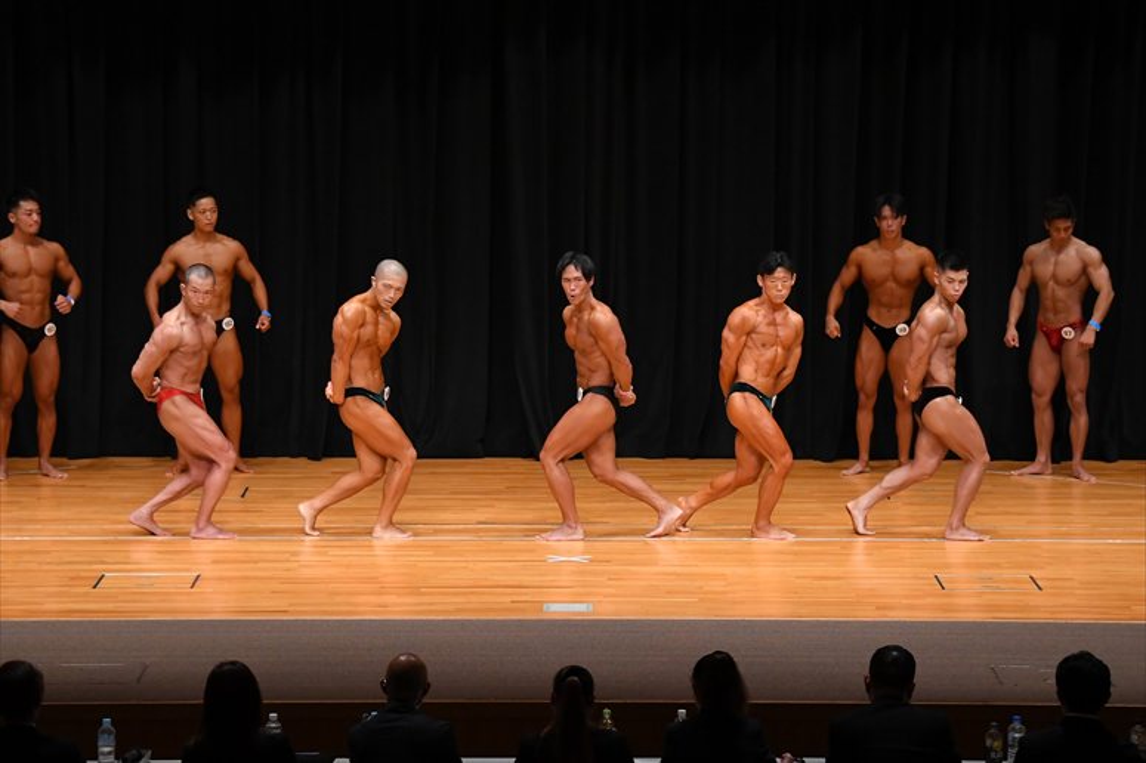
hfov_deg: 16.1
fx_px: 4041
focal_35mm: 127
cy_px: 382
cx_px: 573
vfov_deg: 10.8
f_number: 5.6
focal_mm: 85
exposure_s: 1/400
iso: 3200
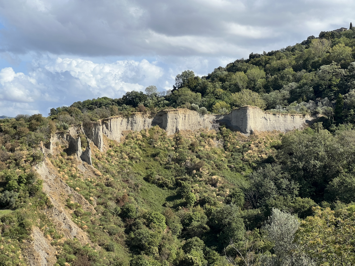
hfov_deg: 25.3
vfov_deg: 19.1
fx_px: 790
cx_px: 178
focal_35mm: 77
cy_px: 133
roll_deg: -0.7
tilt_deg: +1.5
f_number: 2.8
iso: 32
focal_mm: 9
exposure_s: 1/1054
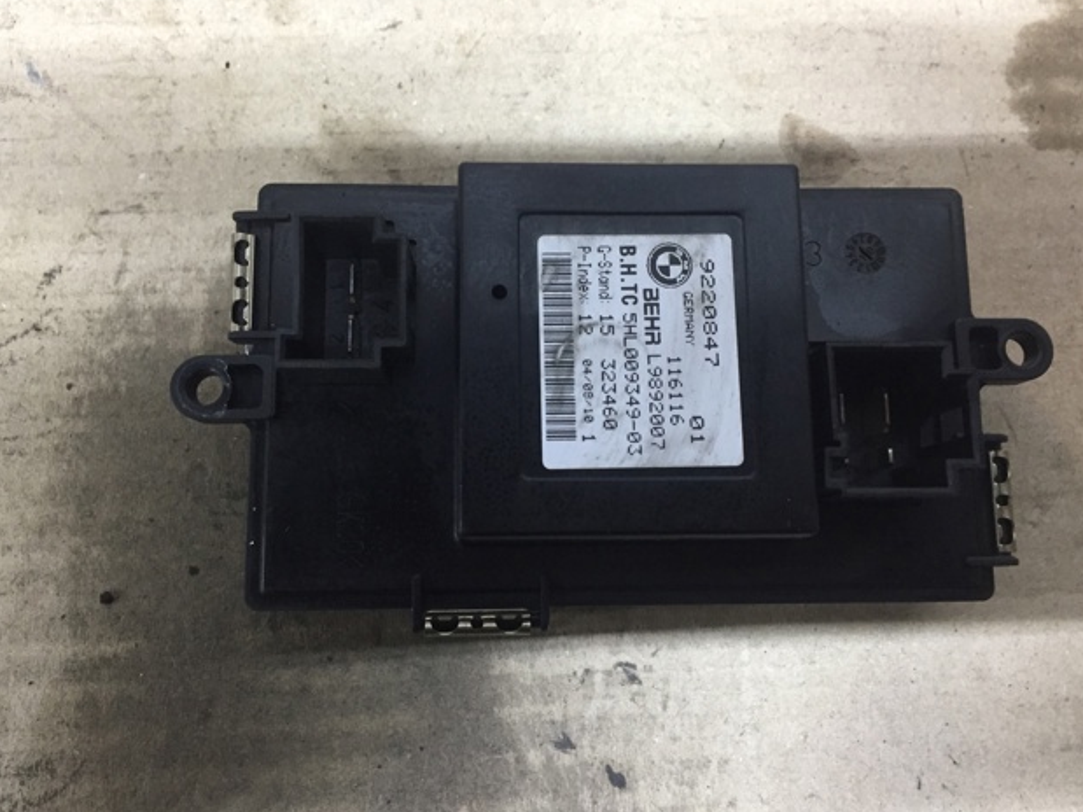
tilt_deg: -80.8
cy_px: 401
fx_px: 938
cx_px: 542
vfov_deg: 46.8
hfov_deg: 60.0
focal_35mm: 30
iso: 250
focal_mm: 4.15
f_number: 2.2
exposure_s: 1/33
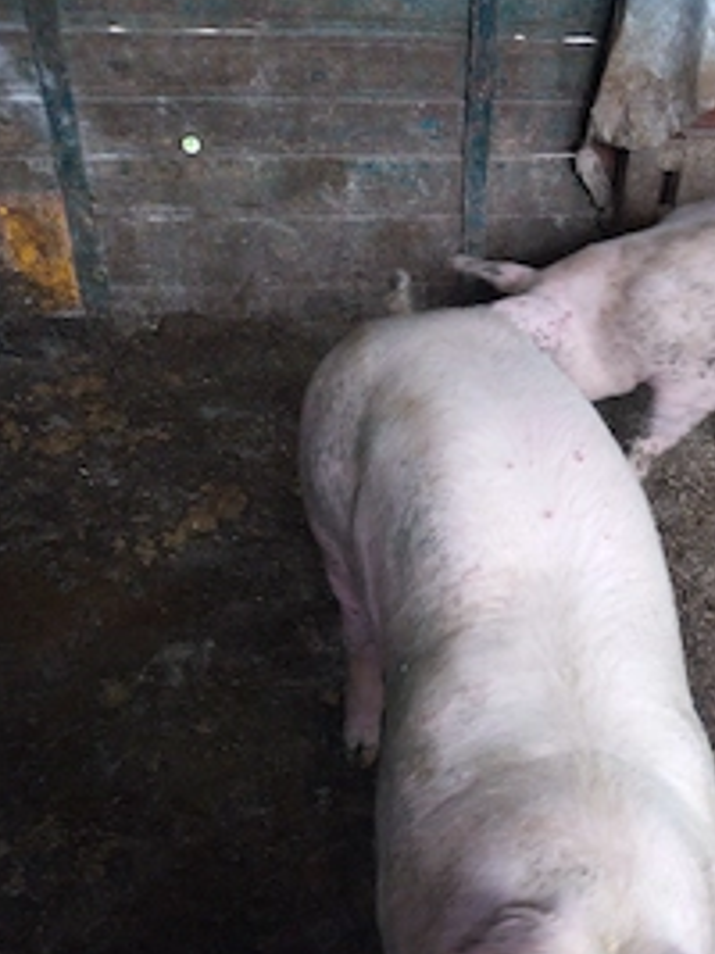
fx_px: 1075
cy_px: 629
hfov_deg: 36.3
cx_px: 493
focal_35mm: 39
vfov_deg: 47.2
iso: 200
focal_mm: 4
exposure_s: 1/50
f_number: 1.8
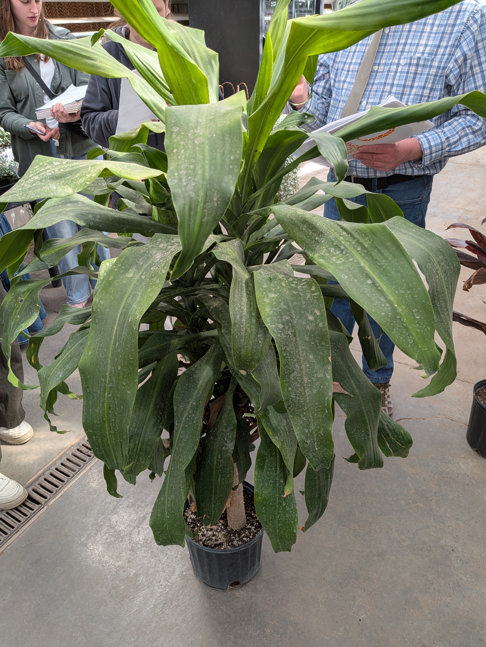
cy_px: 324
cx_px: 243
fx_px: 449
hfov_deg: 56.8
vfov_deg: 71.6
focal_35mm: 24
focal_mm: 4.53
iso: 30
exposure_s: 1/180
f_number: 1.7
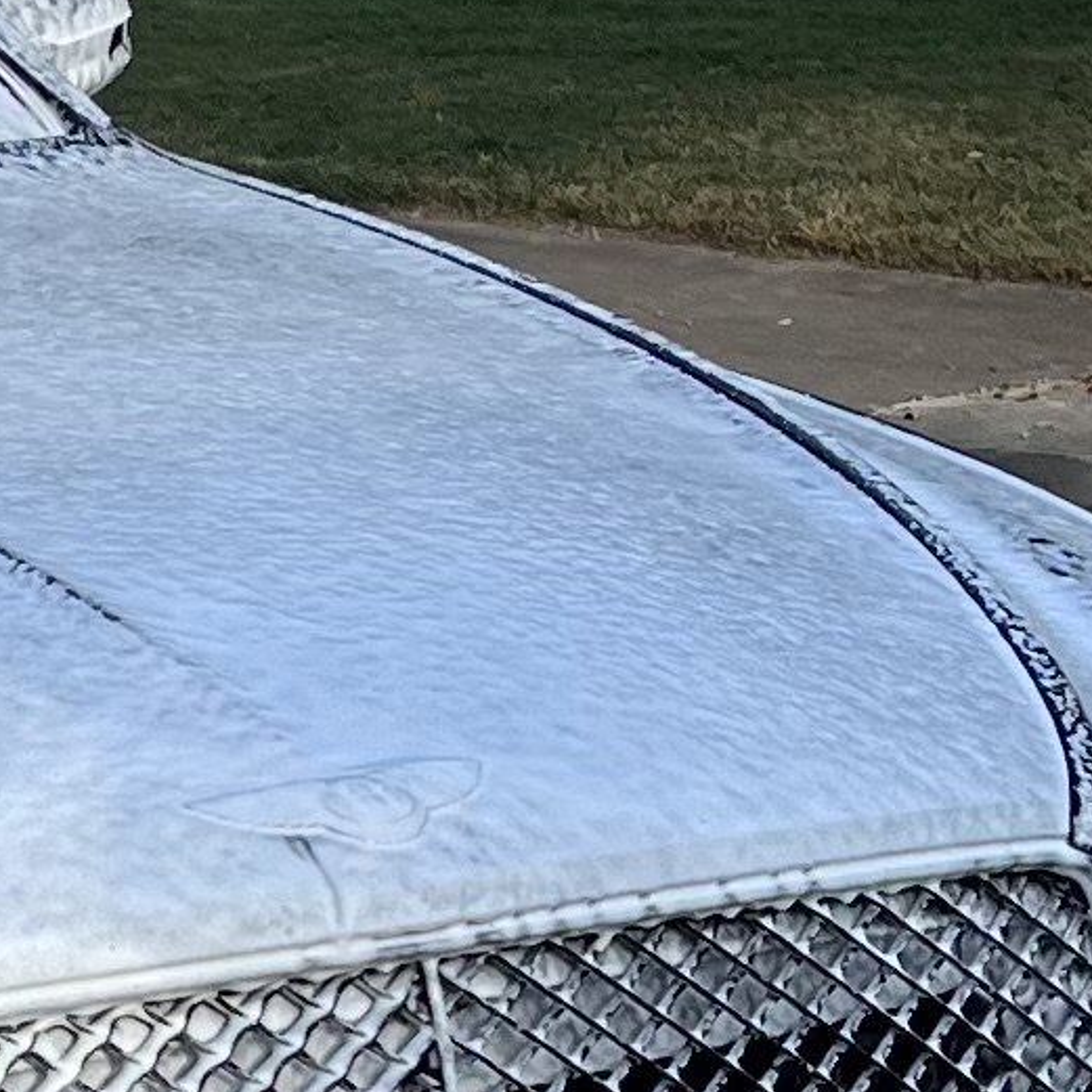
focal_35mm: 178
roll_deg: +0.8
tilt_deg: -9.0
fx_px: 6353
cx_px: -765
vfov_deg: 9.8
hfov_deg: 9.4
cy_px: 675
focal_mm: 5.7
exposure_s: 1/1869
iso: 50
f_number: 1.5
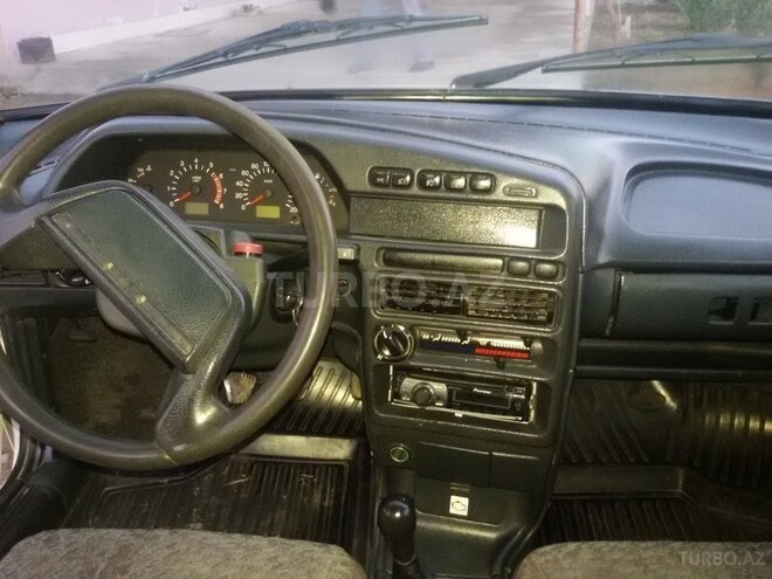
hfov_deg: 58.4
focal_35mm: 31
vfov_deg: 45.4
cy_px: 290
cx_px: 386
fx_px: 691
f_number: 2.4
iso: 320
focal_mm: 2.93
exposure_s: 1/15
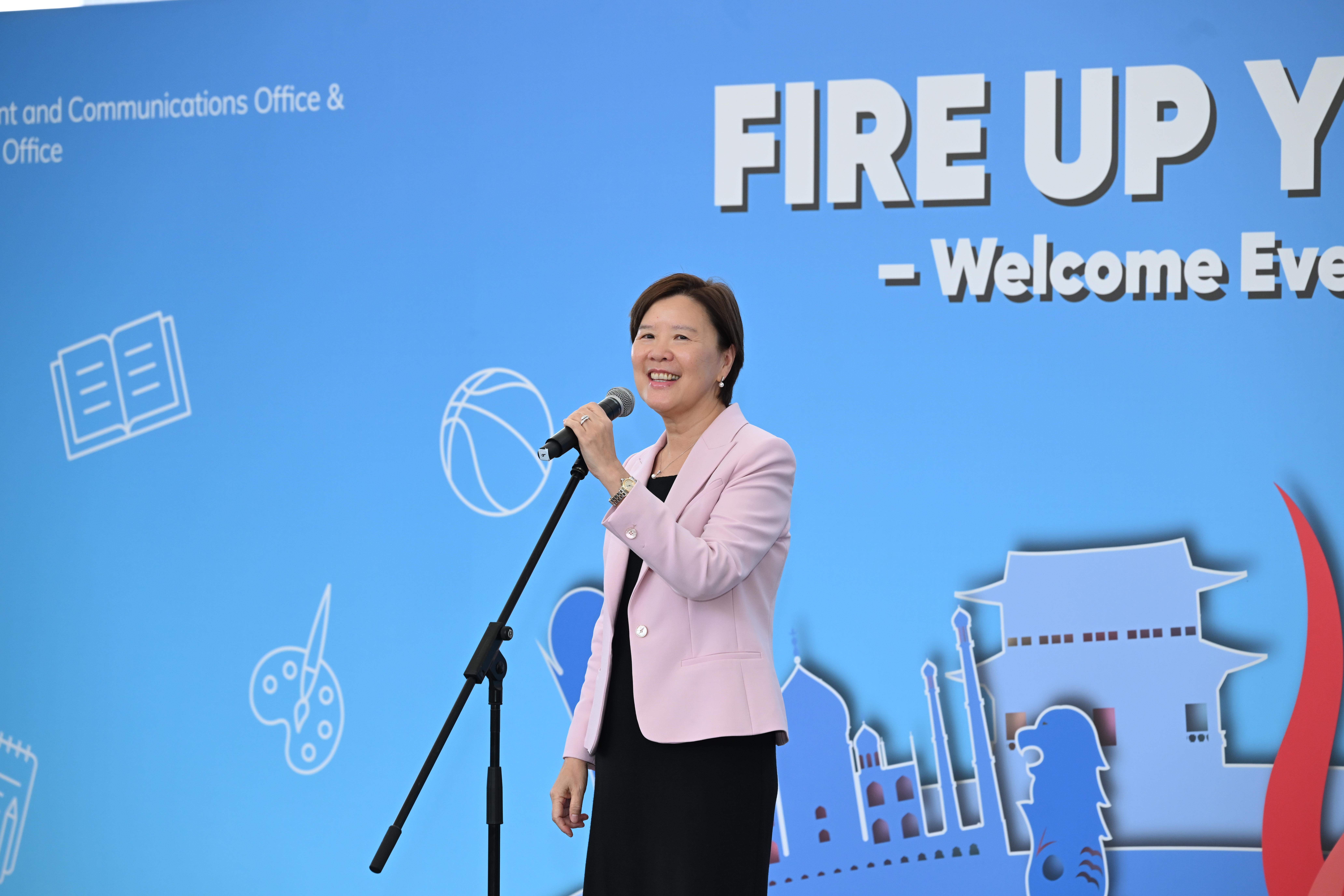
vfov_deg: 11.4
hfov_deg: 17.1
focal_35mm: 120
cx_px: 672
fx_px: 4480
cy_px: 448
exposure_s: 1/200
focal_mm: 120
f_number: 5.6
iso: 800
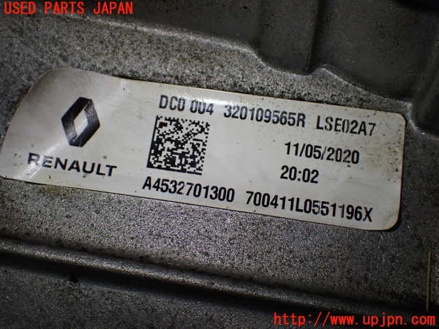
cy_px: 164
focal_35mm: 44
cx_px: 220
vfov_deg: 32.9
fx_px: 558
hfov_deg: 42.9
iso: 250
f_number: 2.9
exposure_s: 1/160
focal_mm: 7.84
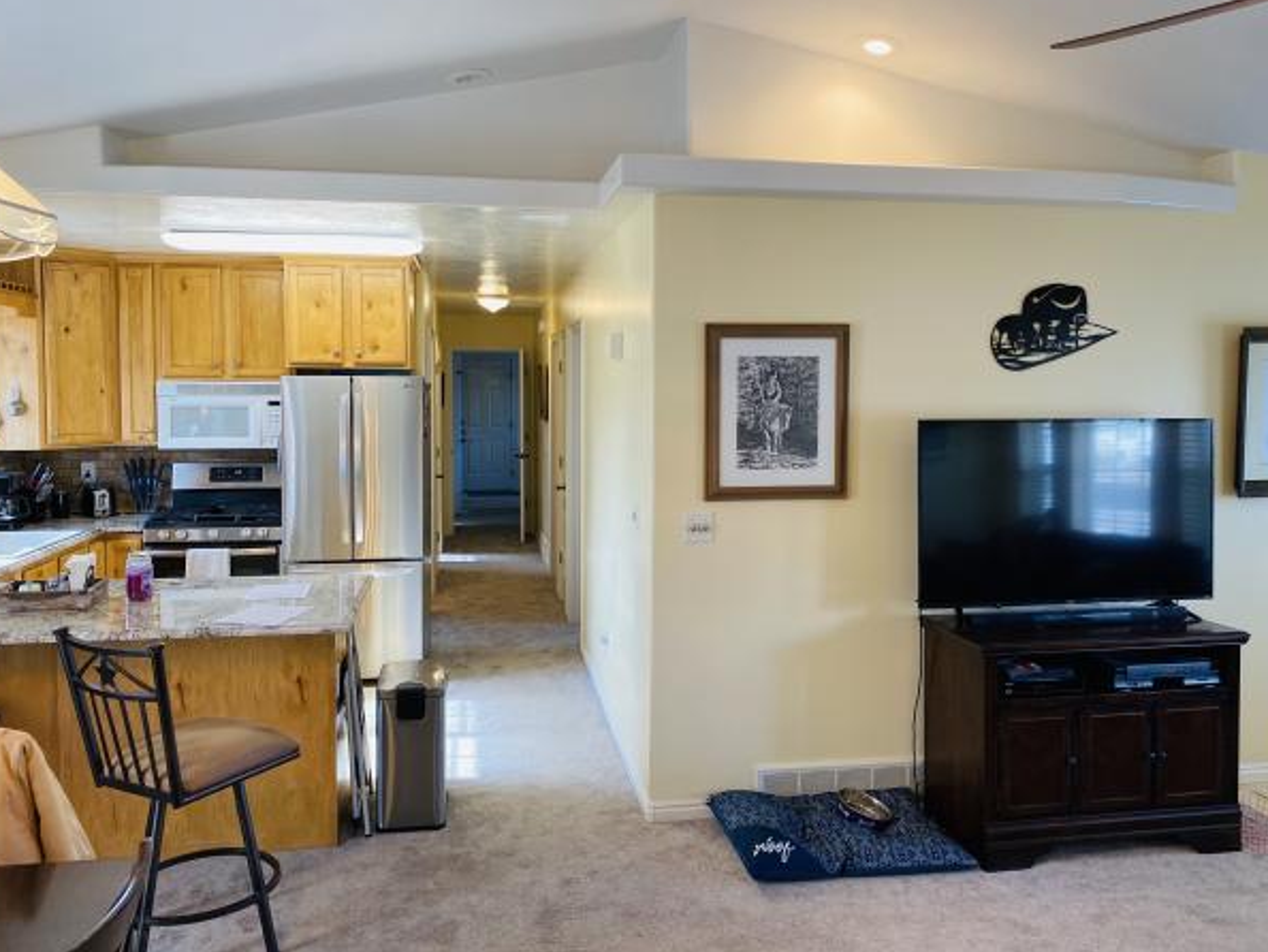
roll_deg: +0.0
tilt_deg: -3.6
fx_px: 1026
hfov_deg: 63.4
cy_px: 444
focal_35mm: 28
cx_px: 655
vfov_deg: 49.7
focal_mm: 4.25
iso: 125
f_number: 1.8
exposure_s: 1/120
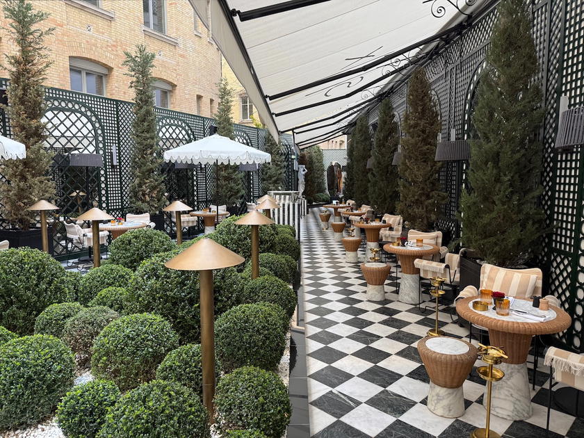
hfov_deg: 71.6
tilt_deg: -6.2
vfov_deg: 56.8
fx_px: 405
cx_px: 292
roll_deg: +0.5
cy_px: 219
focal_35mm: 24
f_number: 1.78
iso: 200
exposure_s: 1/101
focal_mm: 6.76
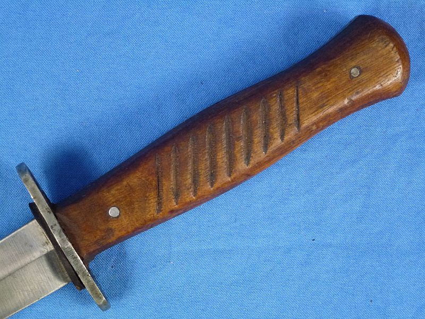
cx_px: 212
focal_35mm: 76
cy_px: 160
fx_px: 933
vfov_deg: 19.4
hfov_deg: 25.7
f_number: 4.7
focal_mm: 13.6
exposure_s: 1/60
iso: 400
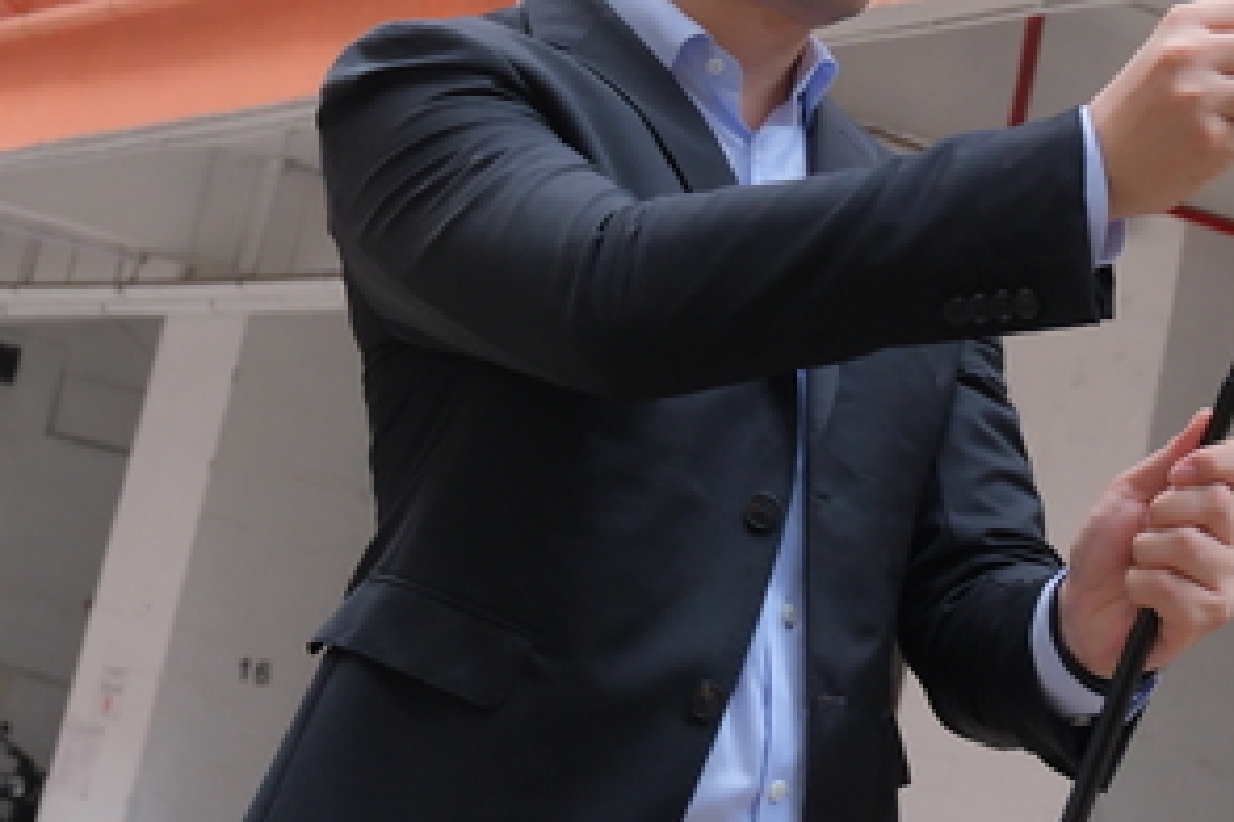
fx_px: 3290
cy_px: -13
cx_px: 806
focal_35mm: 96
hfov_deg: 21.2
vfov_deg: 14.0
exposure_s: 1/250
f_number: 5.6
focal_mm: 31.4
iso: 1000
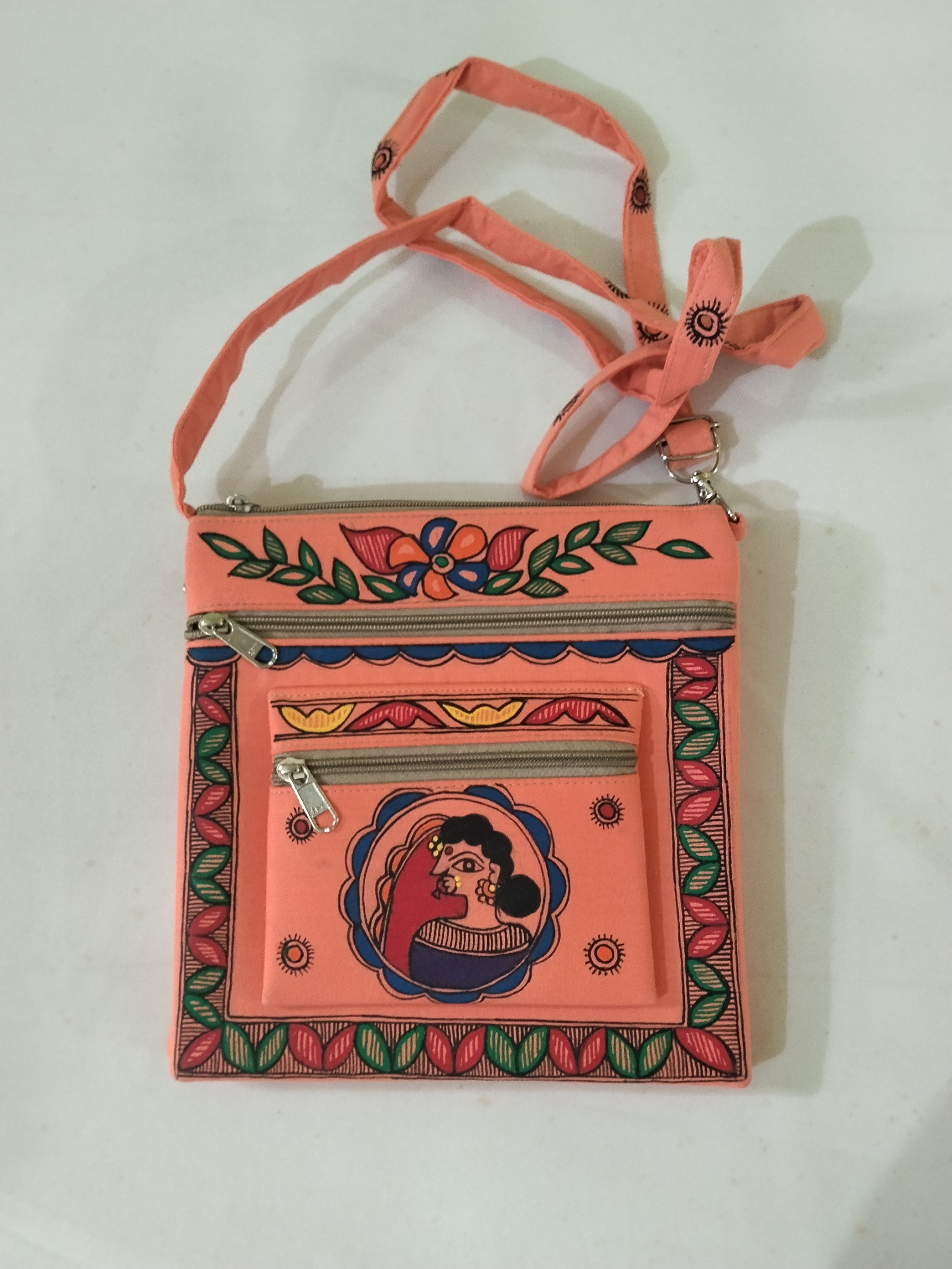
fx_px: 1063
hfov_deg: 48.2
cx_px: 476
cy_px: 634
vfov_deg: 61.7
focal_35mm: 29
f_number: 1.8
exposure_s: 1/25
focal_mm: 4.22
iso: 500
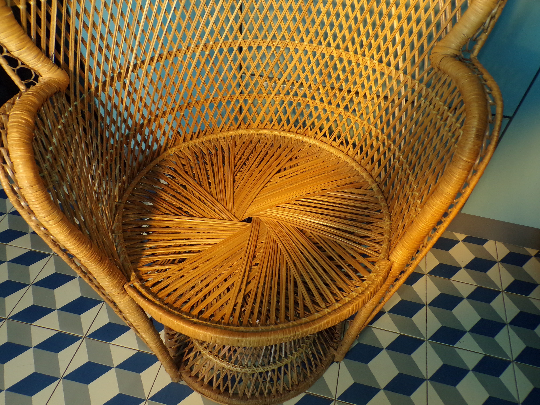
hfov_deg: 63.4
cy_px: 202
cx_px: 270
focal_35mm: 28
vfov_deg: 49.7
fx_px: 437
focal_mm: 5
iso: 200
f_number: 3.1
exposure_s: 1/34
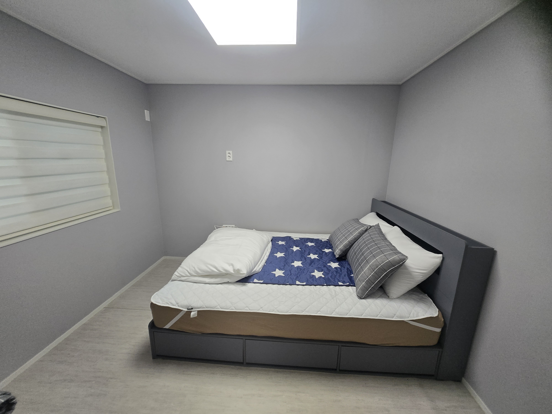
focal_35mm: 13
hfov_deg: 106.2
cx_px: 276
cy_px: 207
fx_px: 207
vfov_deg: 89.9
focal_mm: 1.7
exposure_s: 1/60
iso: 64
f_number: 2.2
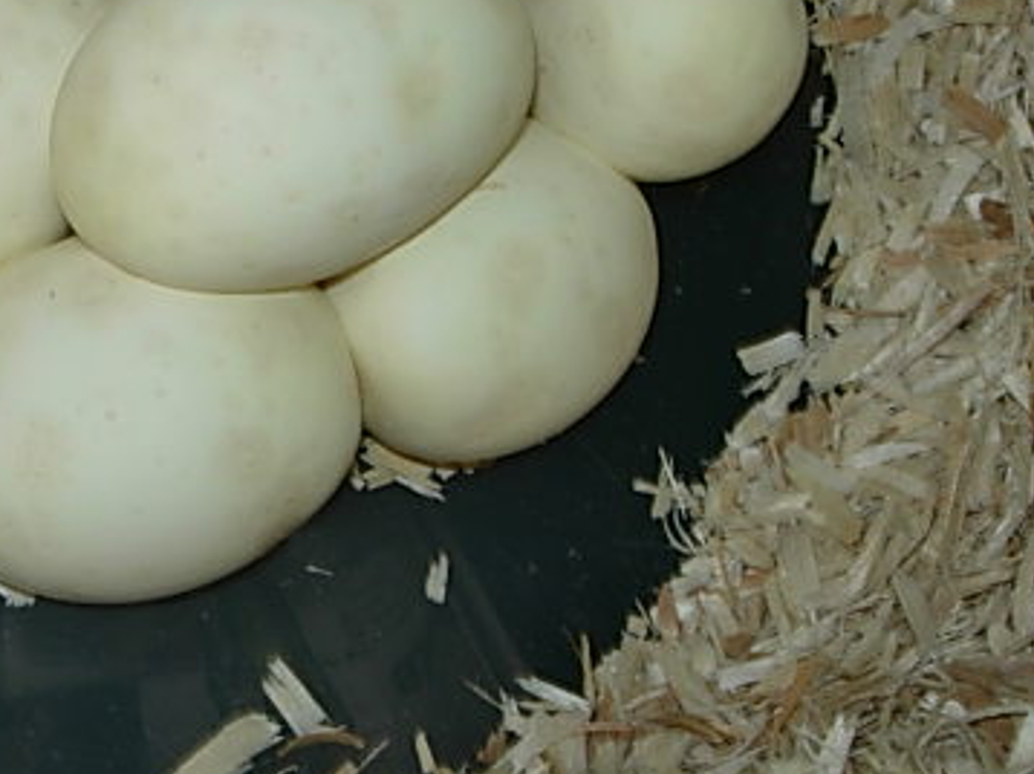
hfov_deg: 27.9
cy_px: 191
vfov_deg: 21.4
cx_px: 196
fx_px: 2030
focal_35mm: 68
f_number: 4.8
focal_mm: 7.8
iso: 79
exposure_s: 1/32
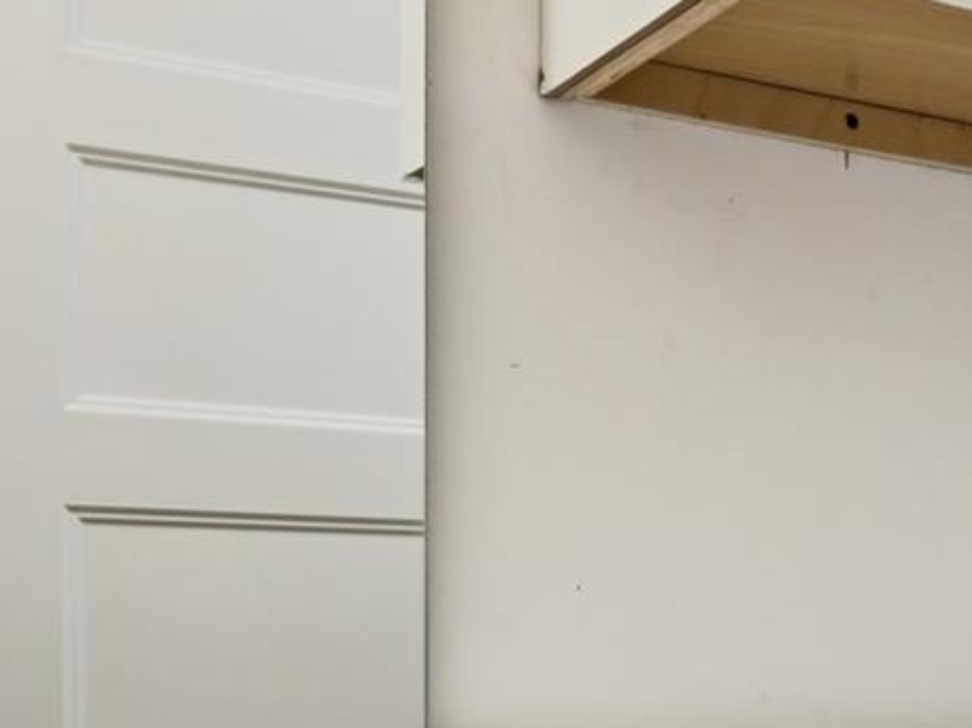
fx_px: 1960
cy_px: 652
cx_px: 1765
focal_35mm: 70
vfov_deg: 20.6
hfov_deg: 20.0
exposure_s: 1/4
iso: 100
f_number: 13
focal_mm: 16.2
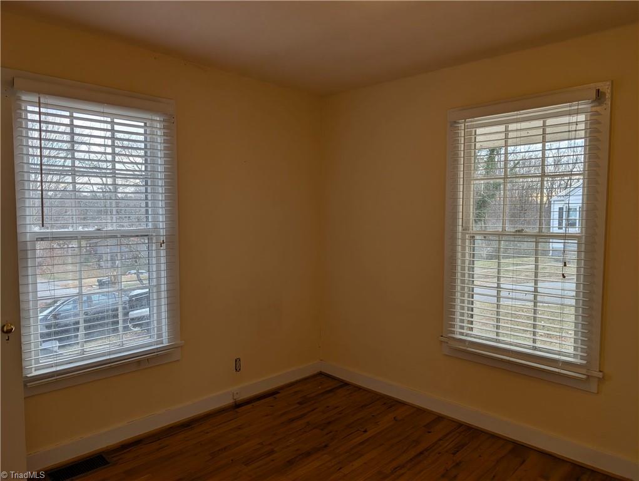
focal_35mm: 24
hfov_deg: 71.5
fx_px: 444
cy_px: 240
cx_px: 320
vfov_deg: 56.9
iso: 25
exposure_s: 1/120
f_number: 1.68
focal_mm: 6.9
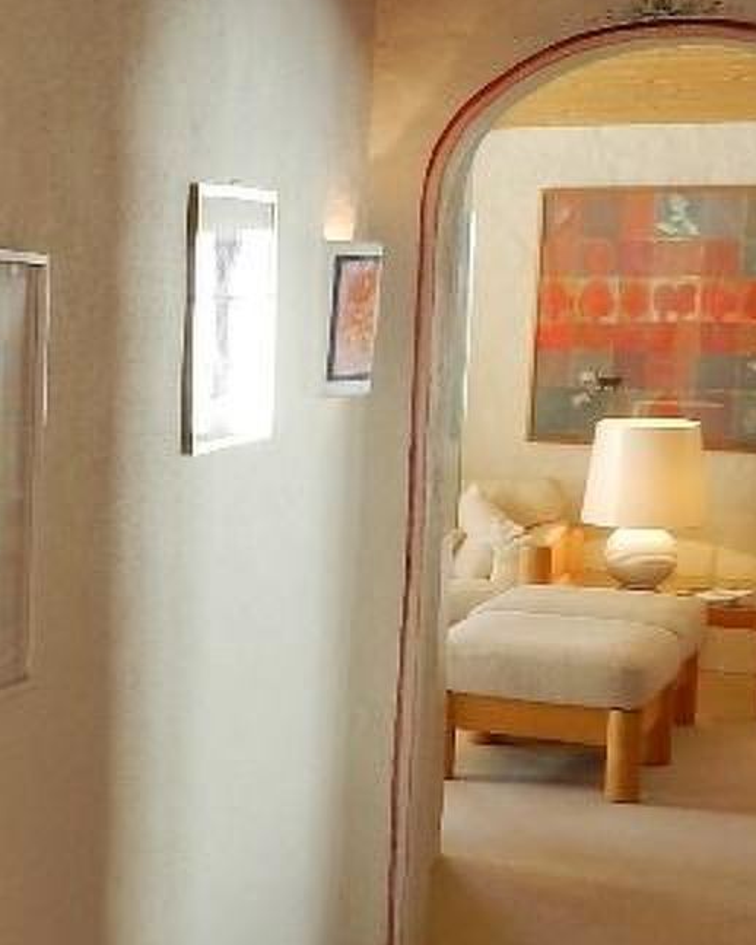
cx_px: -163
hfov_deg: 20.1
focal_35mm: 71
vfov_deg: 26.7
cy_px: 550
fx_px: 1987
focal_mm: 4
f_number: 3.4
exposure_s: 1/50
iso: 160
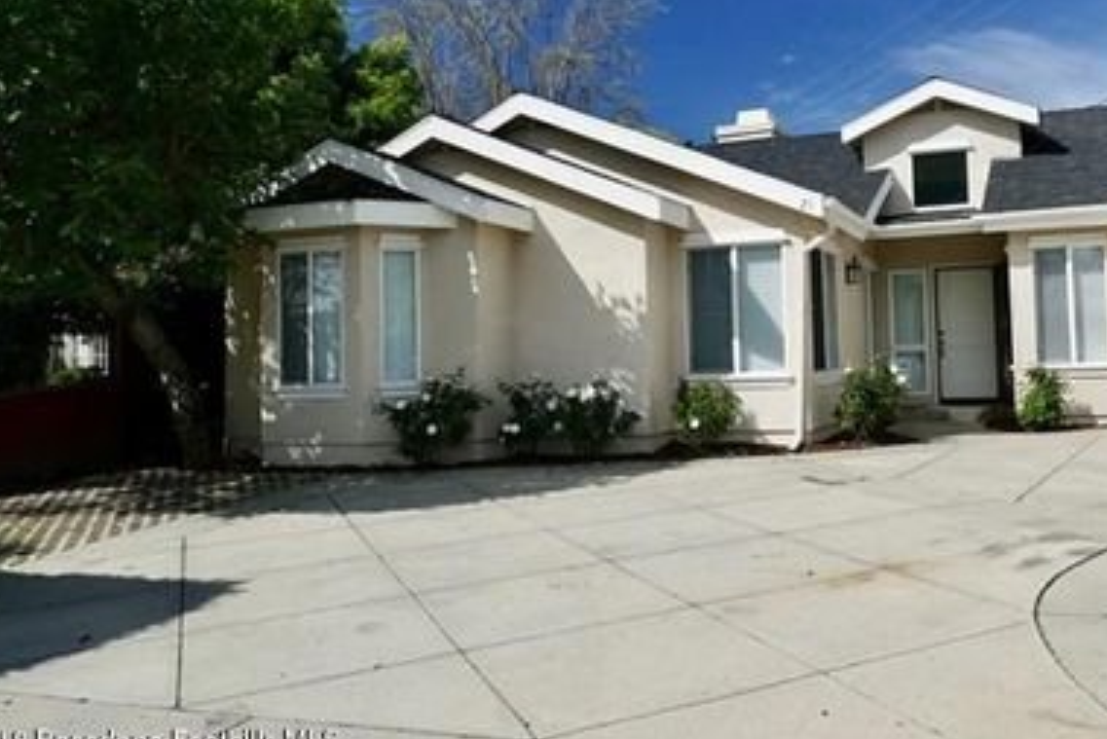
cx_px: 660
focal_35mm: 33
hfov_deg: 56.8
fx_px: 1015
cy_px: 295
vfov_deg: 39.8
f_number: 2.8
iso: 125
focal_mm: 9.12
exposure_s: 1/1000
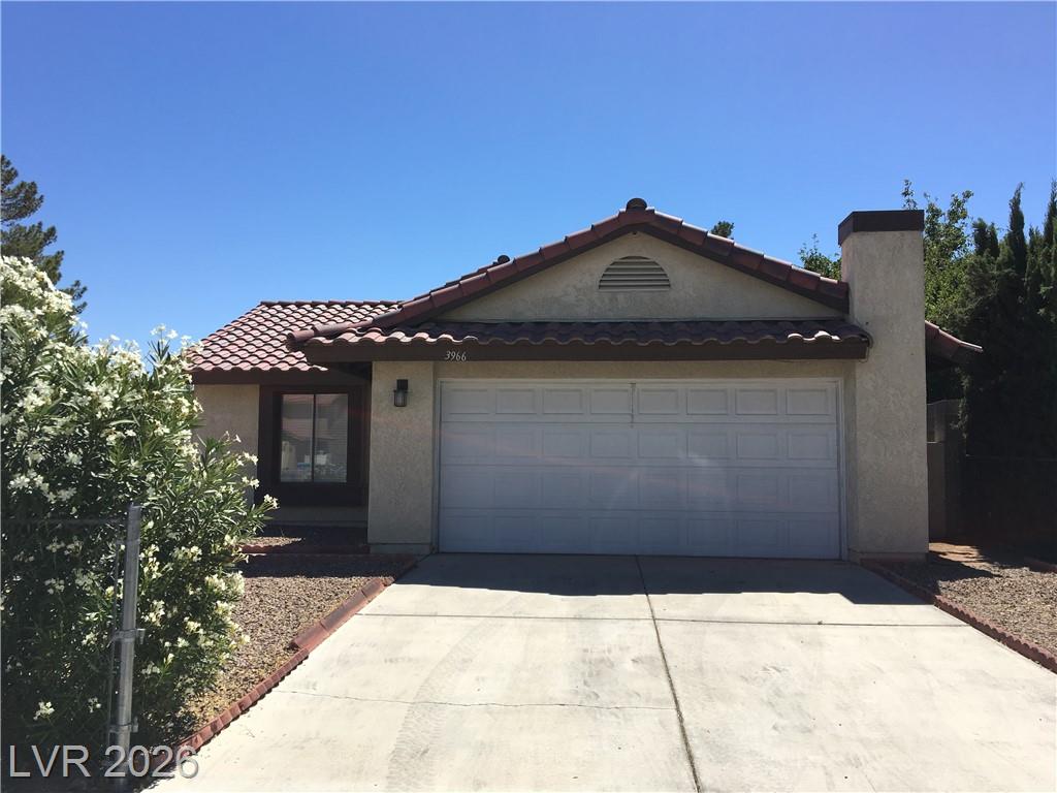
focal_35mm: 29
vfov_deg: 48.2
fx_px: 886
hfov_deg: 61.7
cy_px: 396
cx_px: 528
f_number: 2.2
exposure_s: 1/1972
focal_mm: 4.15
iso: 25
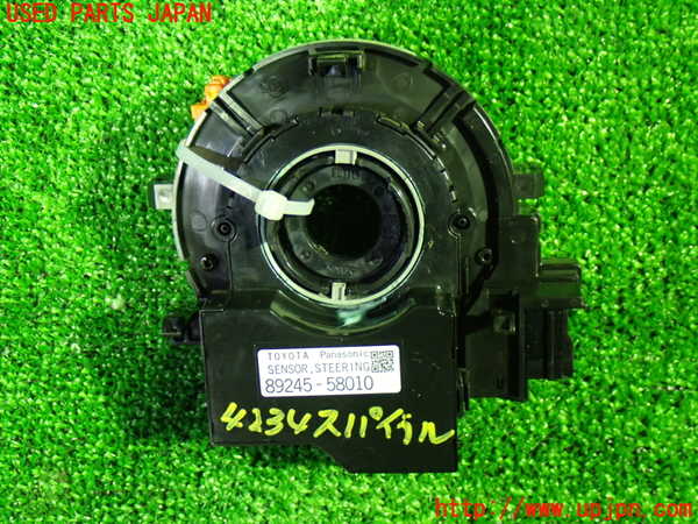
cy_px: 262
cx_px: 349
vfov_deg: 29.1
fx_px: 1008
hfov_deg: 38.2
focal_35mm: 50
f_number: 3.2
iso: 1000
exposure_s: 1/13
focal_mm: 9.01
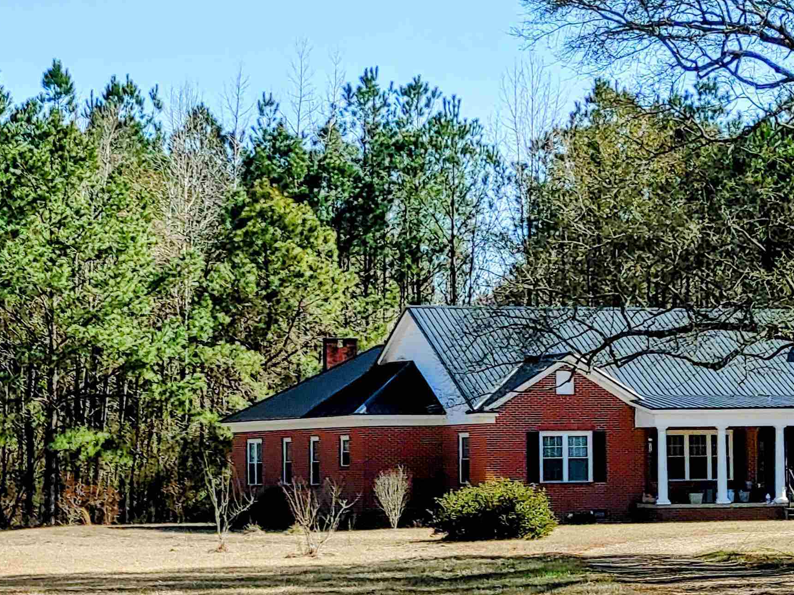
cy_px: 176
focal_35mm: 139
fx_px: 3188
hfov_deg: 14.1
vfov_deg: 10.7
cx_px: 634
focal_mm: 5.58
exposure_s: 1/676
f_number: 1.8
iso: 50
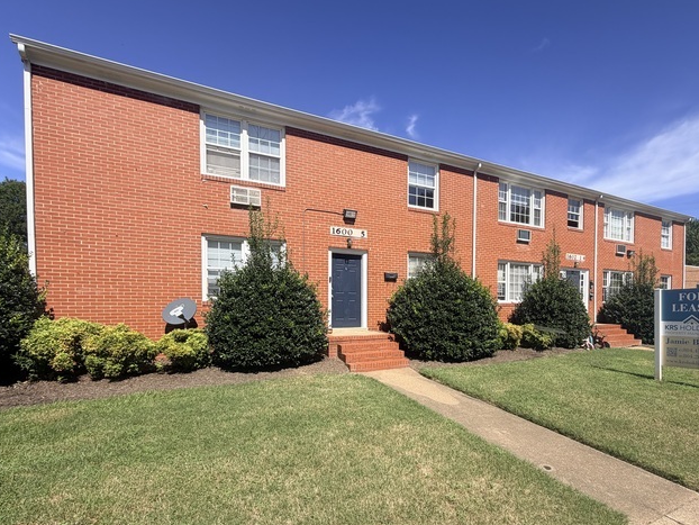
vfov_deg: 70.9
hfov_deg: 86.8
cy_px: 314
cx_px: 415
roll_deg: +0.1
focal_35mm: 18
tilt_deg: -2.0
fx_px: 364
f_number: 2.2
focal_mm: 2.22
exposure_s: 1/770
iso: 25
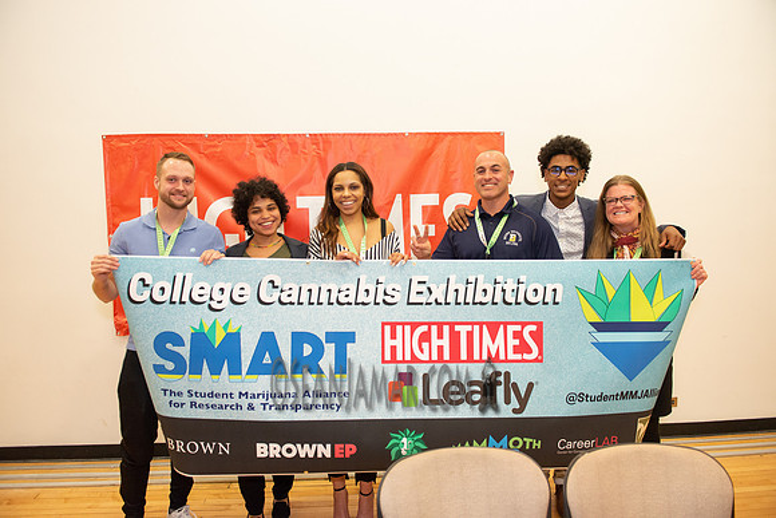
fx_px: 561
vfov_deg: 49.6
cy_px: 259
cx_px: 388
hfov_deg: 69.4
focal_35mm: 26
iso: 4000
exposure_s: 1/320
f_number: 4
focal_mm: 26
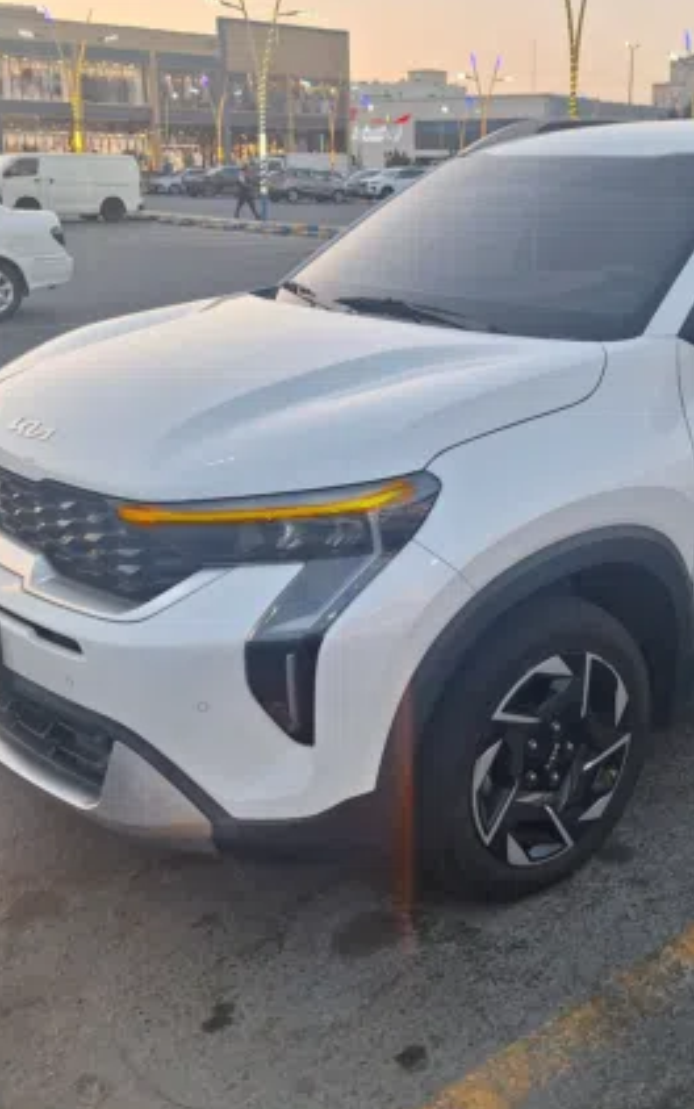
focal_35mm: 37
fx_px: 1119
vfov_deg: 52.6
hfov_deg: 34.0
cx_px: 486
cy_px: 491
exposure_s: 1/187
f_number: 1.8
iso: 40
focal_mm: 5.54
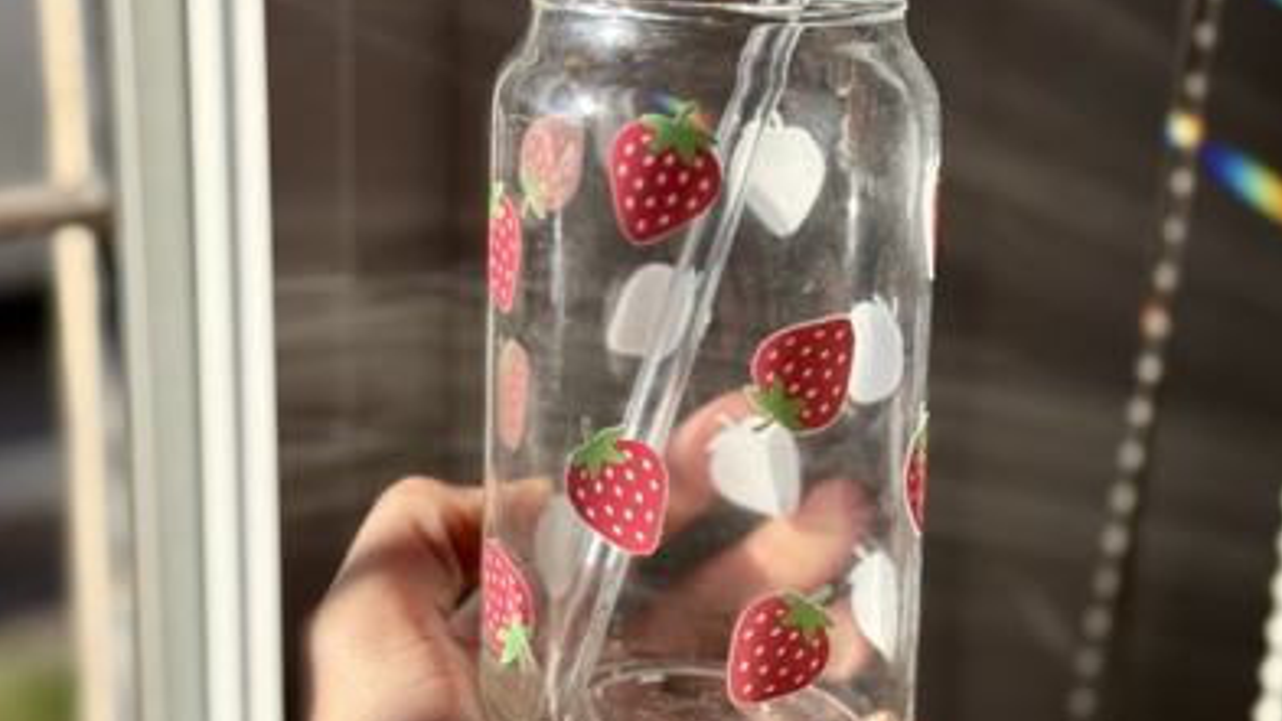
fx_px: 2413
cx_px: 643
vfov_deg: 17.0
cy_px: 357
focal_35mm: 71
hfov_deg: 29.7
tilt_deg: -21.0
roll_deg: -2.1
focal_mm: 6.76
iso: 80
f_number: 1.78
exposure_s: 1/1678
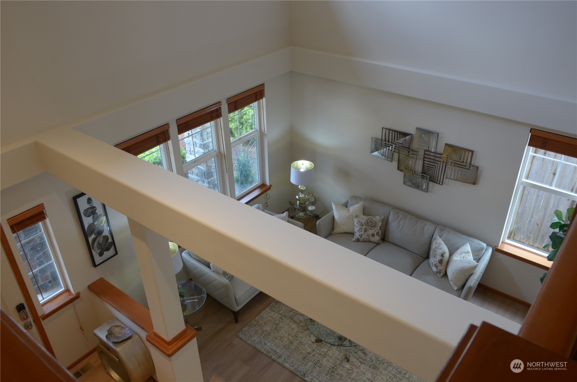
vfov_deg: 43.4
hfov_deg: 62.0
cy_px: 191
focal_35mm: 30
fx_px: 480
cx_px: 288
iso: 400
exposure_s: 1/15
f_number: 8
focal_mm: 20
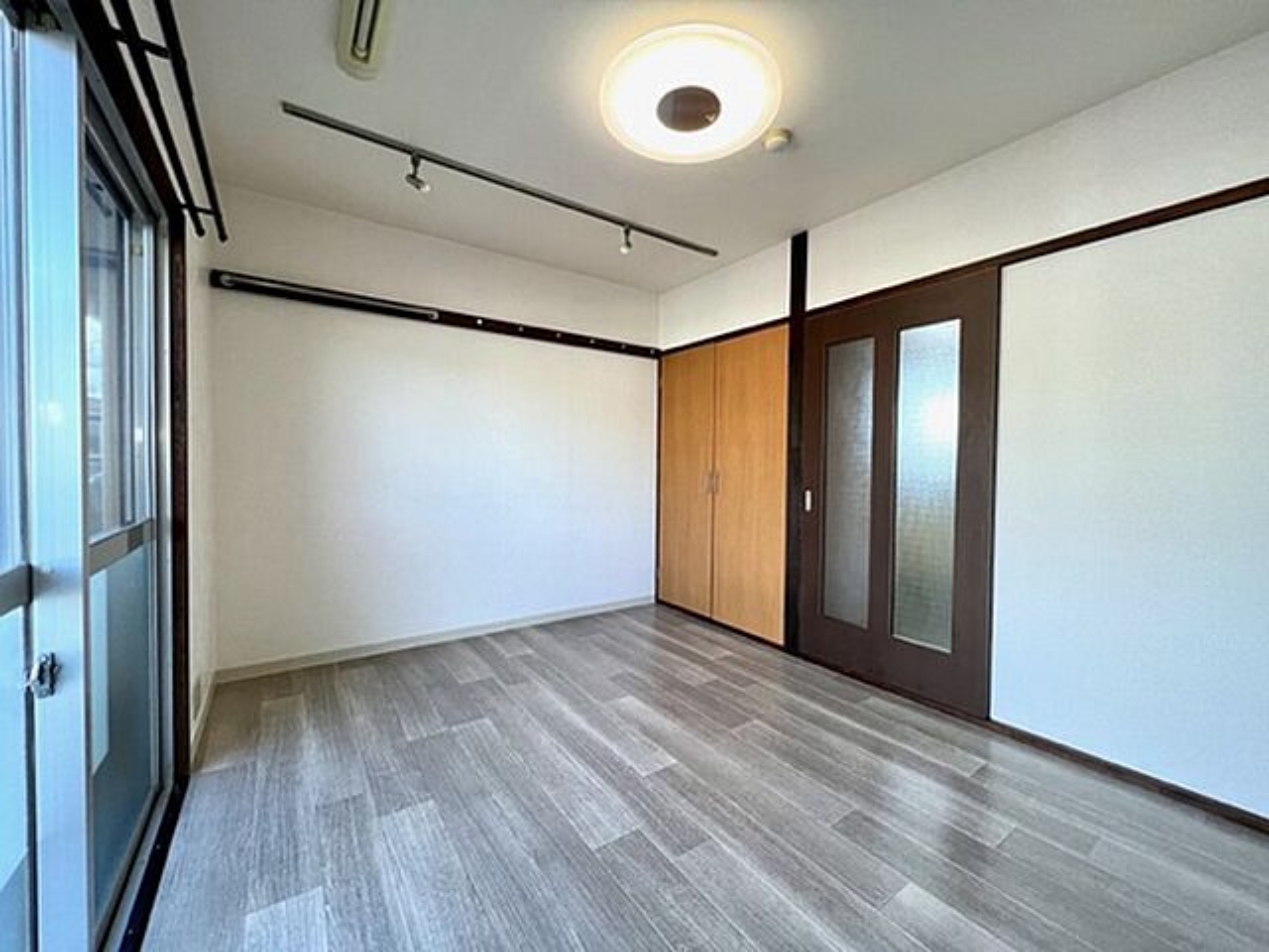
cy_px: 476
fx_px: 477
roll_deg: -0.2
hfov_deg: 106.2
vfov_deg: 89.9
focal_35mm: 13
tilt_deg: -2.0
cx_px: 634
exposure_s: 1/120
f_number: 1.8
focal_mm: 1.57
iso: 80
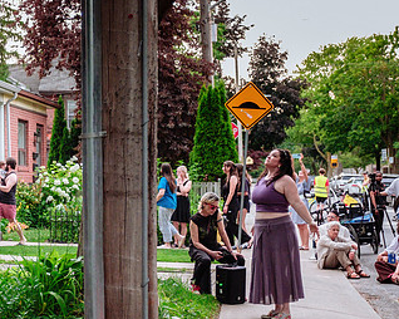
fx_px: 897
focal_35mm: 76
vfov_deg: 20.1
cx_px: 28
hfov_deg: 24.3
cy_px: 214
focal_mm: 28.3
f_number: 2.8
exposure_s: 1/250
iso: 1600
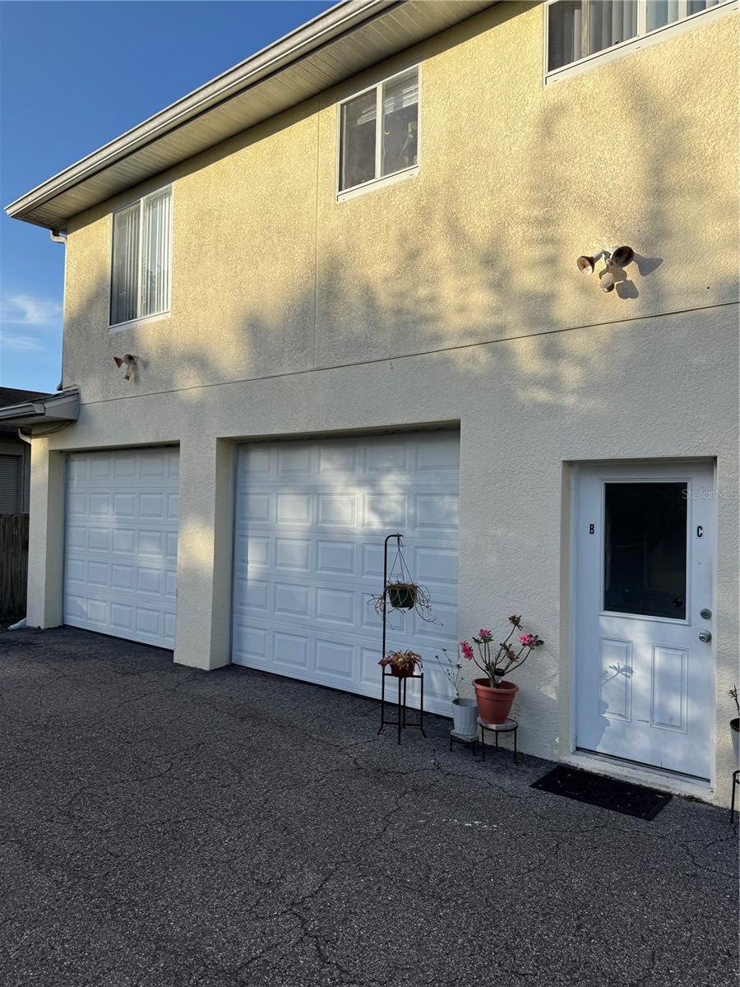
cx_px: 370
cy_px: 494
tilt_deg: +0.5
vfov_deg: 71.6
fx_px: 684
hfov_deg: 56.8
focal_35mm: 24
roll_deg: -0.9
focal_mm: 6.76
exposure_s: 1/3597
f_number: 1.78
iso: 80
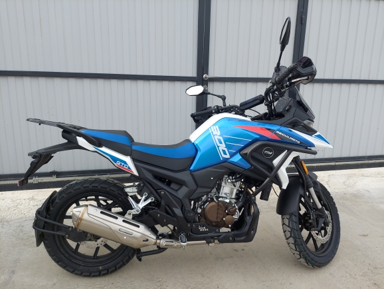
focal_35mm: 24
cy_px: 144
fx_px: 266
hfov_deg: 71.6
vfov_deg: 56.9
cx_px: 192
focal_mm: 5.23
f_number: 1.8
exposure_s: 1/486
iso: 40
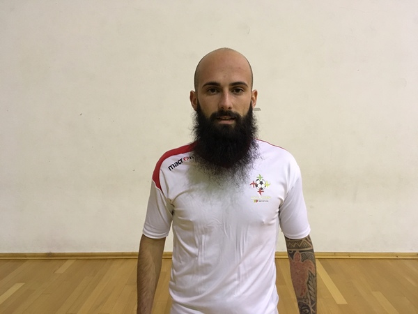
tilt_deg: -7.8
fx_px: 350
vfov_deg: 48.2
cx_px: 209
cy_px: 157
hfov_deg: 61.7
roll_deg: +0.6
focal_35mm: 29
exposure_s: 1/33
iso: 200
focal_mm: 4.15
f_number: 2.2
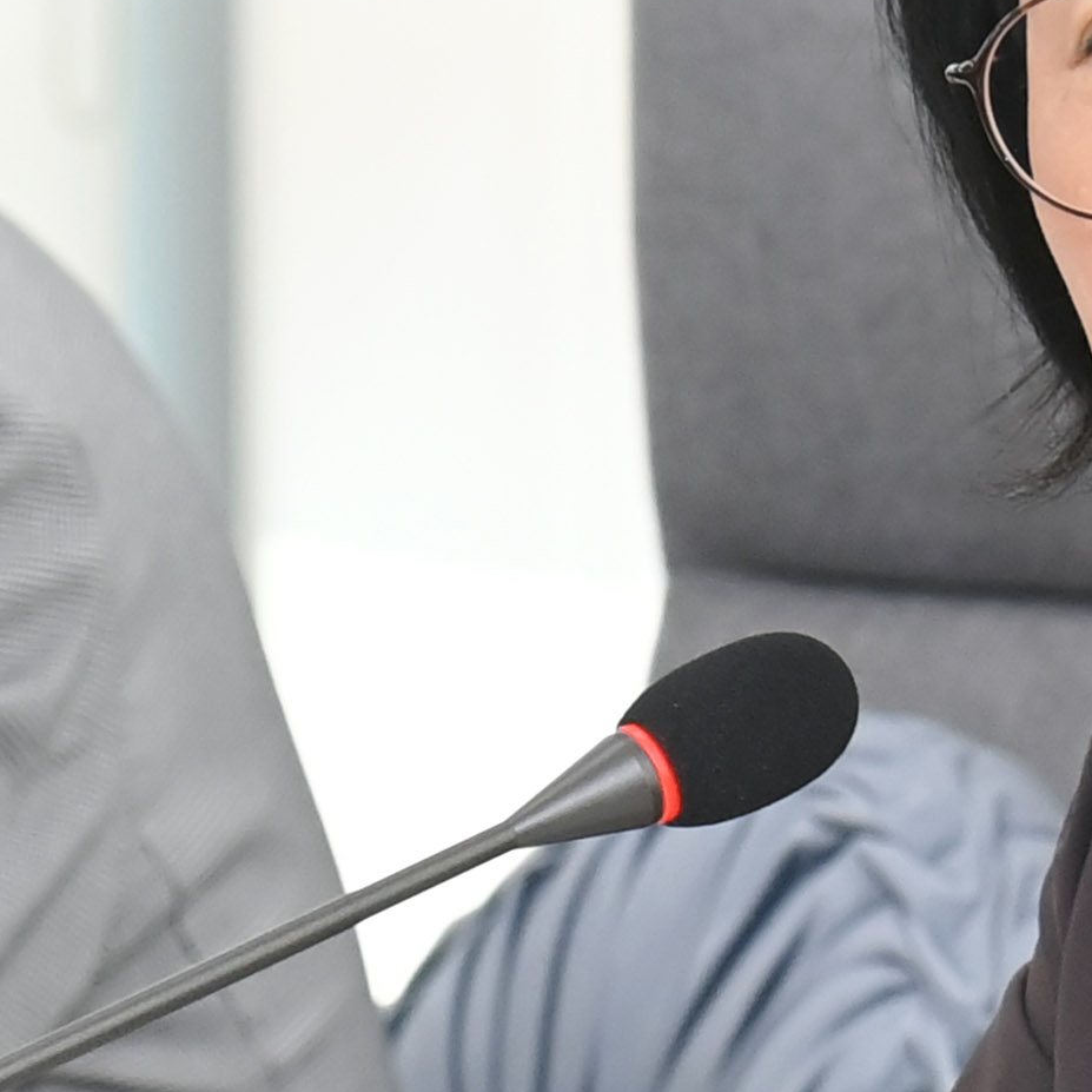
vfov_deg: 3.3
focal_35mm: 536
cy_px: 851
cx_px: 999
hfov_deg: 3.3
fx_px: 19130
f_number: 6.3
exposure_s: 1/250
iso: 2000
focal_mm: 105
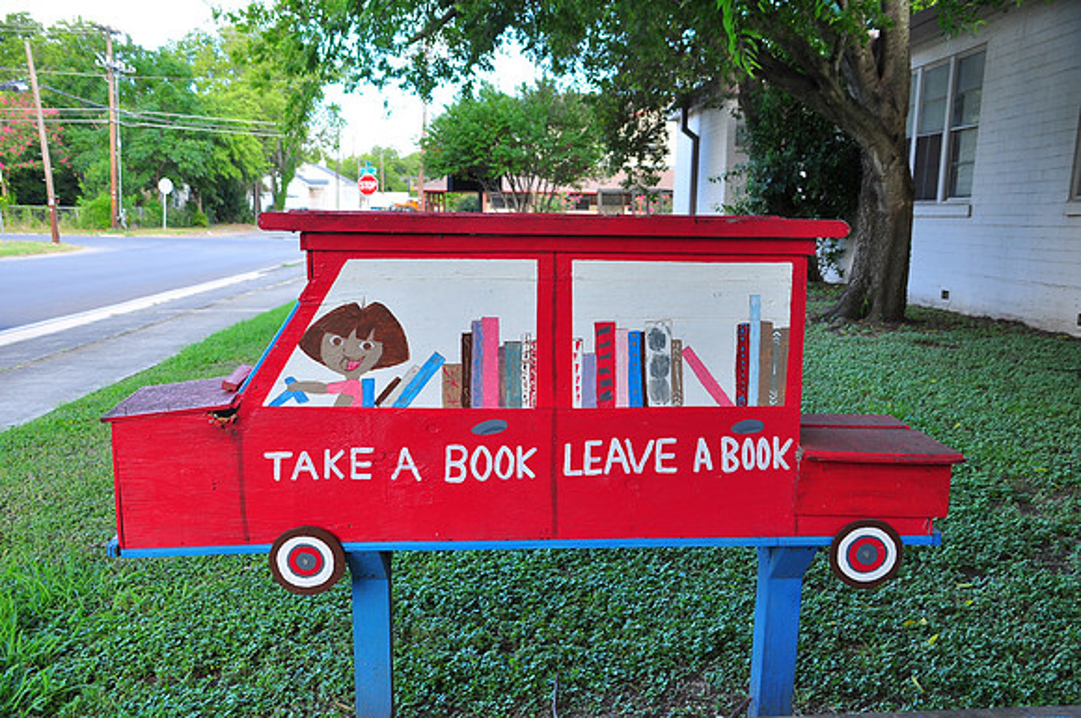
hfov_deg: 53.2
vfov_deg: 36.8
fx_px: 1079
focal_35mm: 36
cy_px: 359
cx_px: 540
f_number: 5
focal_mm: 24
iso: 200
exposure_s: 1/125
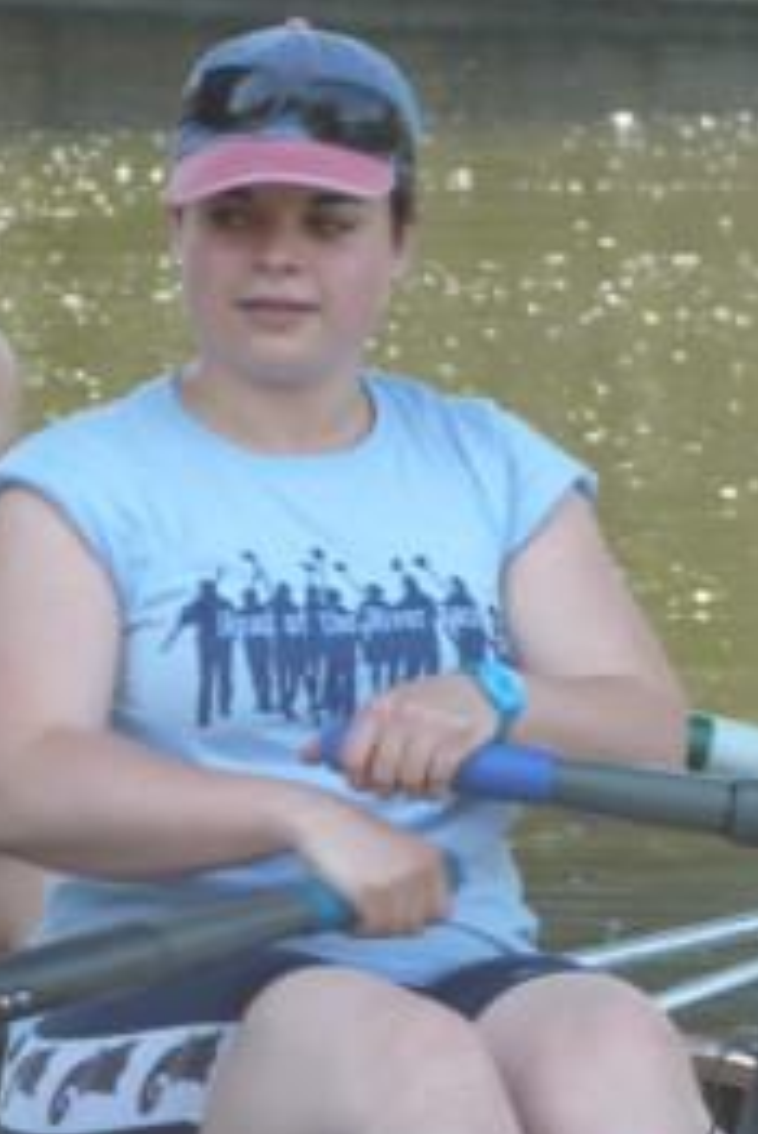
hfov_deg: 2.1
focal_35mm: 663
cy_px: 554
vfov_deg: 3.1
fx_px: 20911
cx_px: 251
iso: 80
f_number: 3.7
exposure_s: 1/80
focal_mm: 37.1
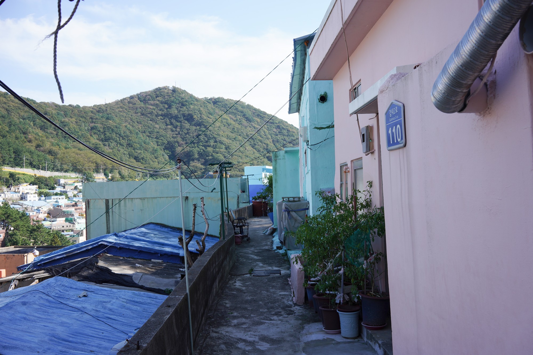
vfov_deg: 37.9
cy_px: 178
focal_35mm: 35
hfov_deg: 54.4
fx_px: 518
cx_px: 266
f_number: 11
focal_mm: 35
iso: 200
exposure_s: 1/125
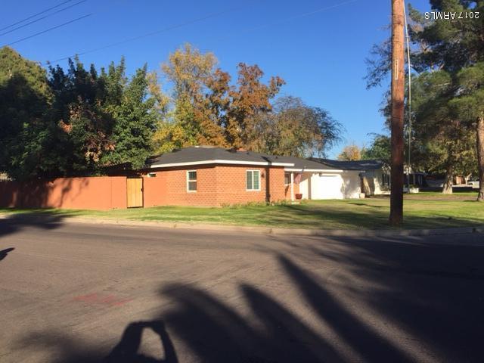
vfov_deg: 48.2
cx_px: 242
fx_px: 405
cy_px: 182
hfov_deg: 61.7
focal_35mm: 29
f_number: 2.2
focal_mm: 4.15
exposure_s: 1/1464
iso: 32
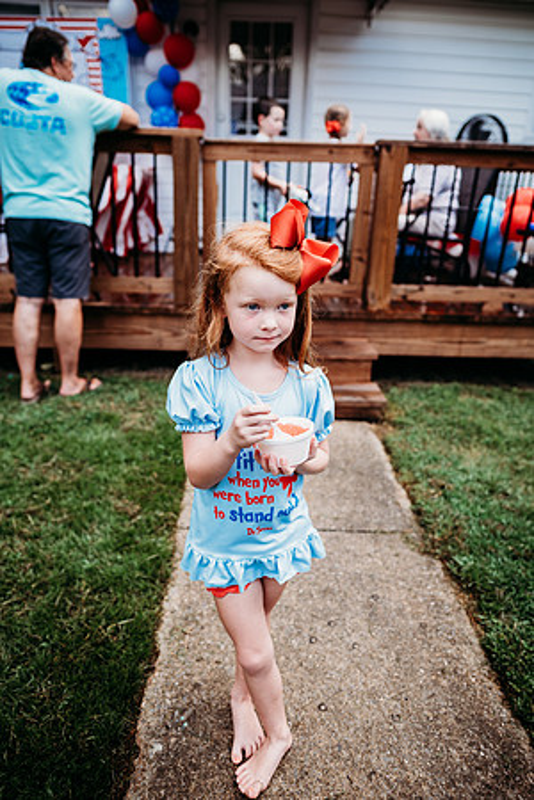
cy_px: 400
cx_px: 267
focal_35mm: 24
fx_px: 534
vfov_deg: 73.7
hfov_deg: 53.1
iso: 160
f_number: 2.5
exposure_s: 1/250
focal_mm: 24
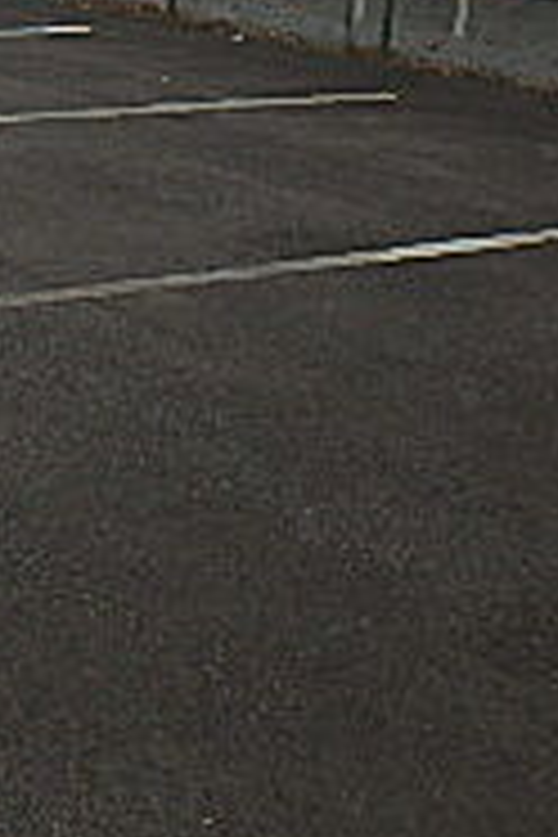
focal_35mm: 75
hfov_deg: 15.8
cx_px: -414
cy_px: 40
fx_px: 1744
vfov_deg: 25.9
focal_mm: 3.7
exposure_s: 1/60
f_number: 3.5
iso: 160
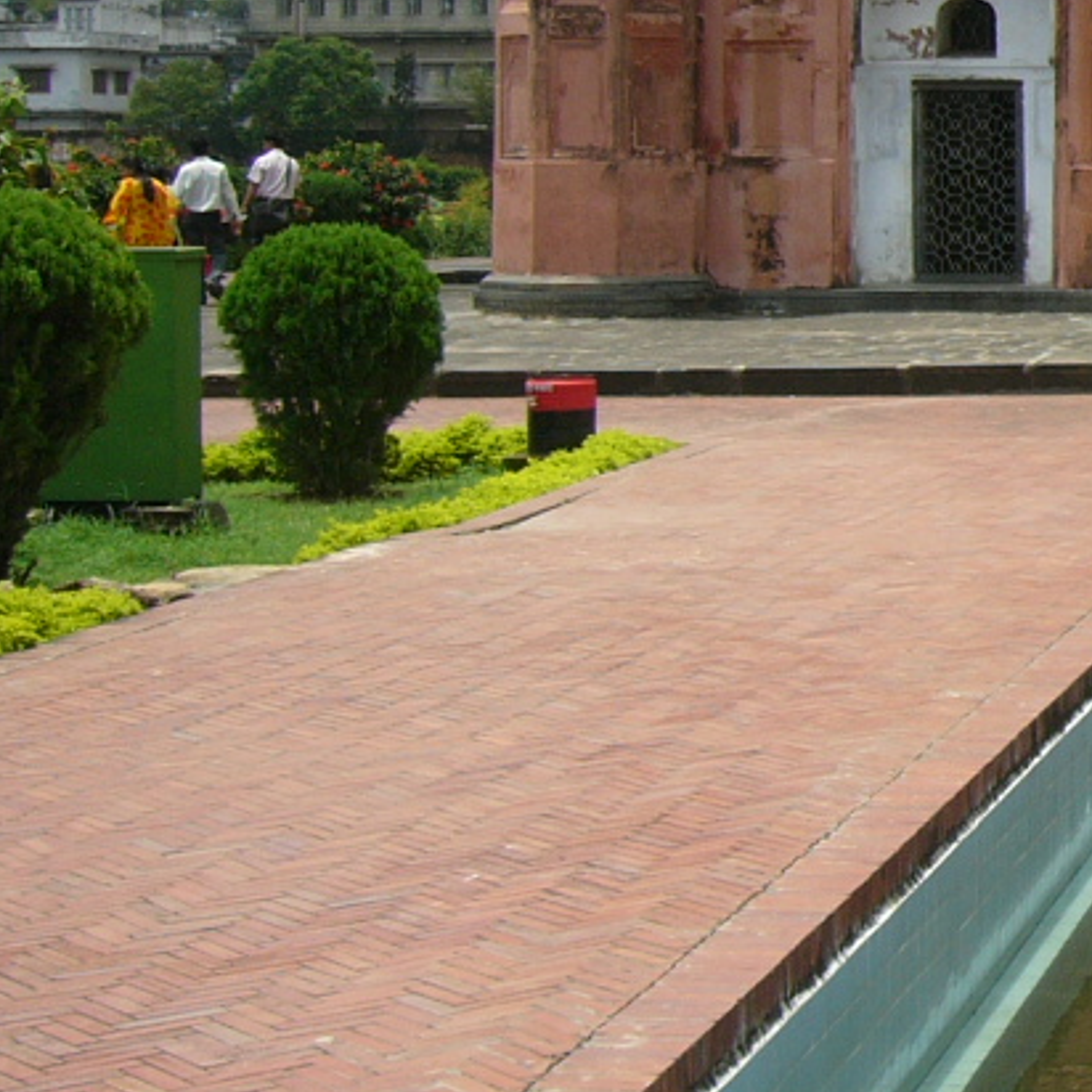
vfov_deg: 17.9
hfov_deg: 16.4
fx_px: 3426
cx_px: 1670
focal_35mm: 96
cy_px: 191
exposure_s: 1/125
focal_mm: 5.8
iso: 50
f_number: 8
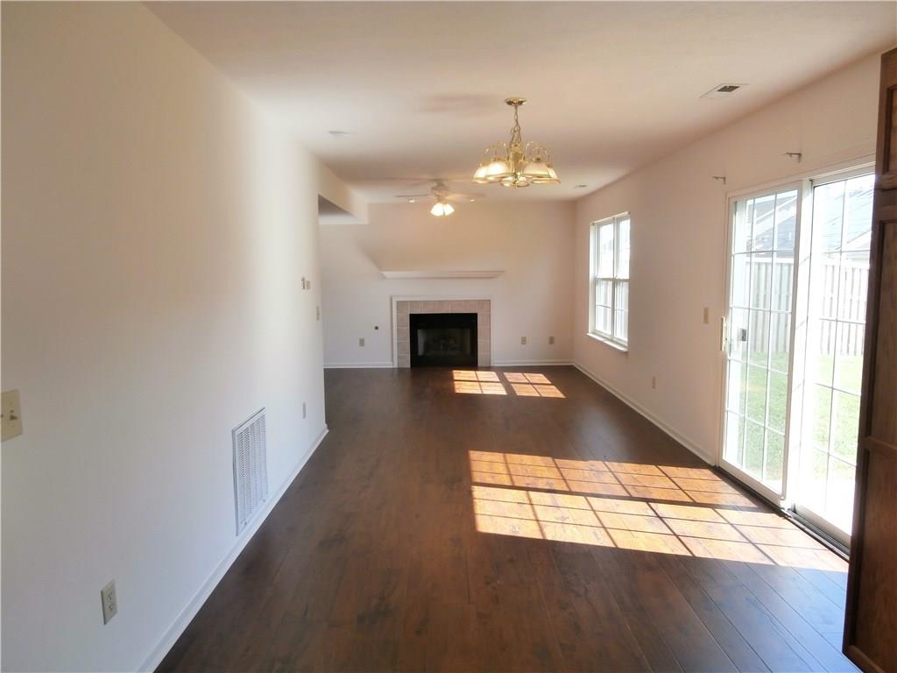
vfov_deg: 56.8
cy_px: 336
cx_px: 448
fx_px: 622
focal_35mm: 24
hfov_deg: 71.6
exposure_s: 1/100
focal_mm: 4.2
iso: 100
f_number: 3
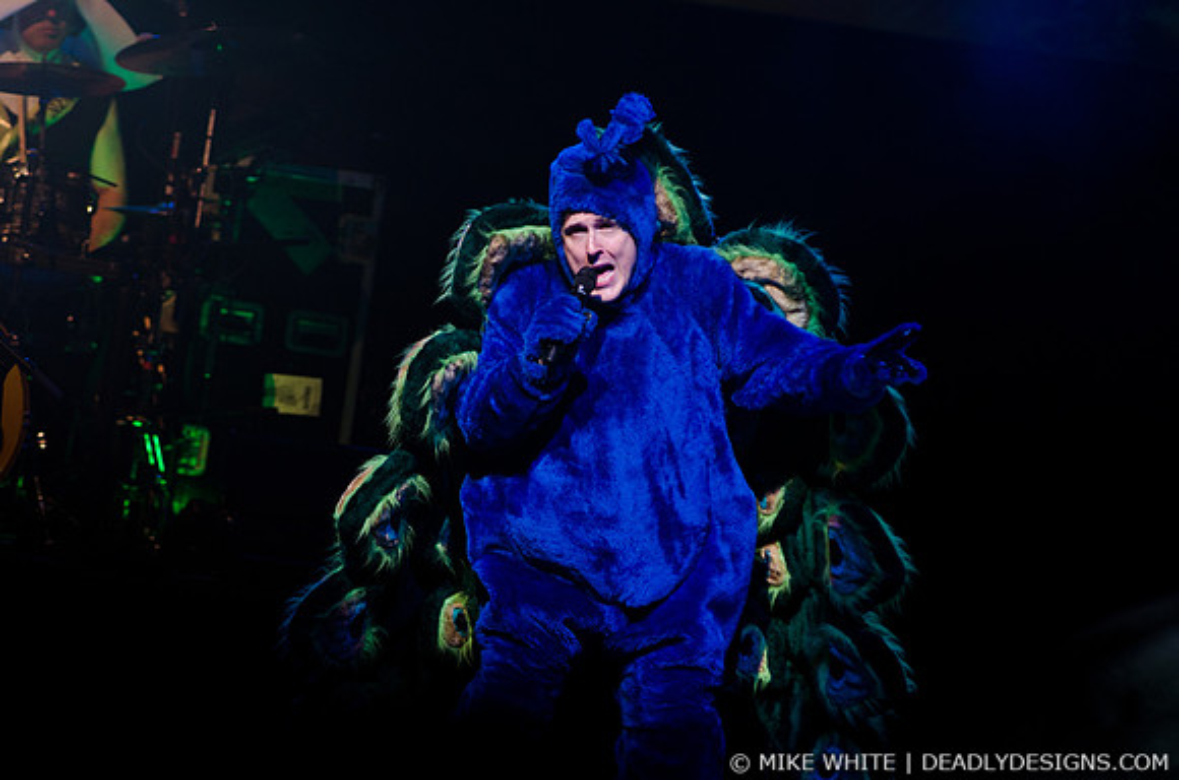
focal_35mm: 300
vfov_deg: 4.6
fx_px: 9803
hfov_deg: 6.9
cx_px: 590
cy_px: 390
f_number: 4.5
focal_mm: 200
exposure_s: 1/800
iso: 1000
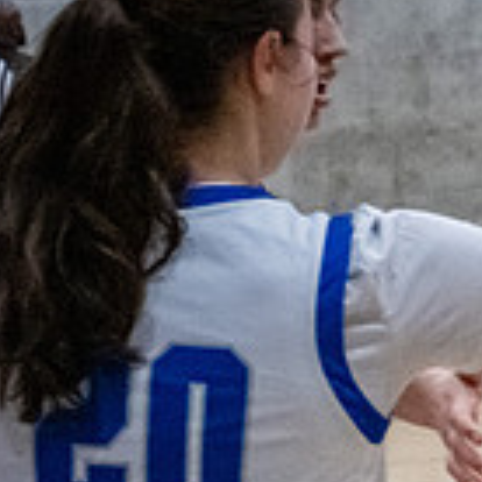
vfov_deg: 5.5
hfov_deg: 5.3
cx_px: 1183
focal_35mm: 318
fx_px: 5010
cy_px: 244
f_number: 9
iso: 20000
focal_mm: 70
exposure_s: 1/400
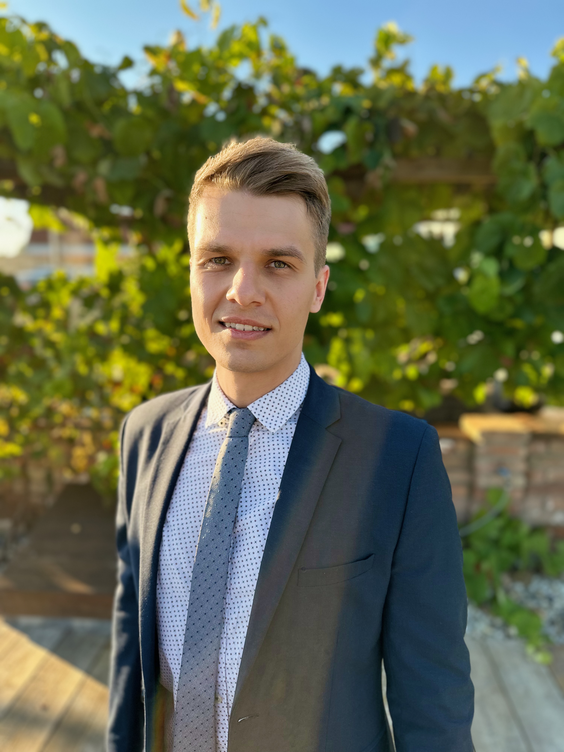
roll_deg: -0.5
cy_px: 376
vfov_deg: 71.6
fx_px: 521
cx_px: 282
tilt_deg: -9.6
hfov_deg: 56.8
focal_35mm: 24
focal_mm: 6.86
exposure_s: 1/903
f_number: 1.78
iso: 80
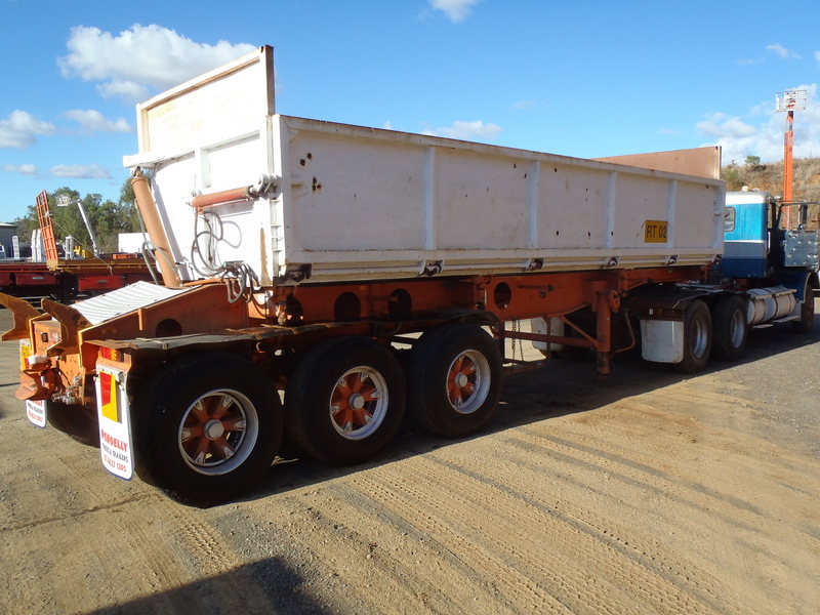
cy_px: 308
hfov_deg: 63.4
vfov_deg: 49.7
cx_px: 410
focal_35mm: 28
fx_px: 663
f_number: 3.9
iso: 80
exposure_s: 1/400
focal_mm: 5
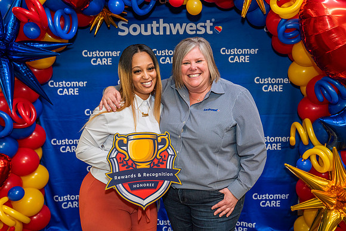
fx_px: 365
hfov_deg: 50.7
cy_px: 116
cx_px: 173
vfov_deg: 35.1
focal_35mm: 38
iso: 1250
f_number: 4
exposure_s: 1/160
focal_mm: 38
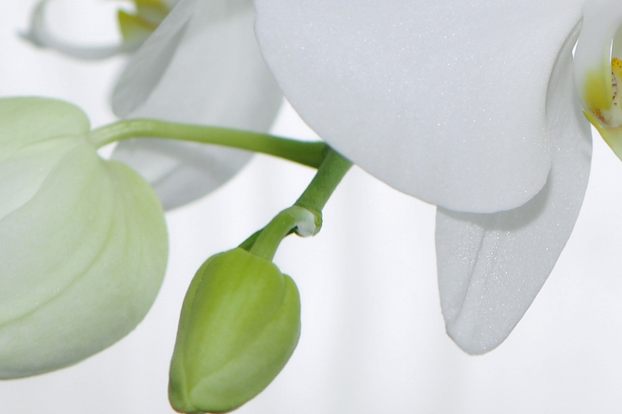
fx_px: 7104
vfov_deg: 3.3
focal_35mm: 411
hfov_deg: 5.0
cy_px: -9
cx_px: 572
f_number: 5
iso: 200
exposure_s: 1/80
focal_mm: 105
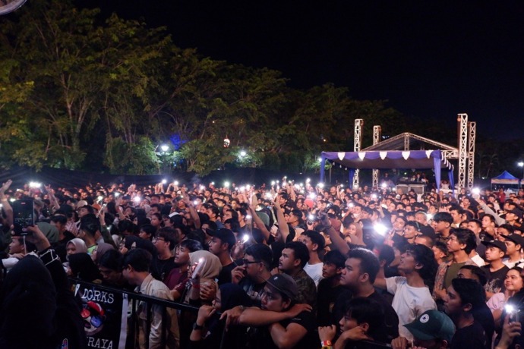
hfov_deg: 61.9
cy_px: 174
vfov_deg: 43.6
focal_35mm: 30
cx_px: 262
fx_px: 437
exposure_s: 1/26
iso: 6400
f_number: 4.2
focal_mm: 20.3
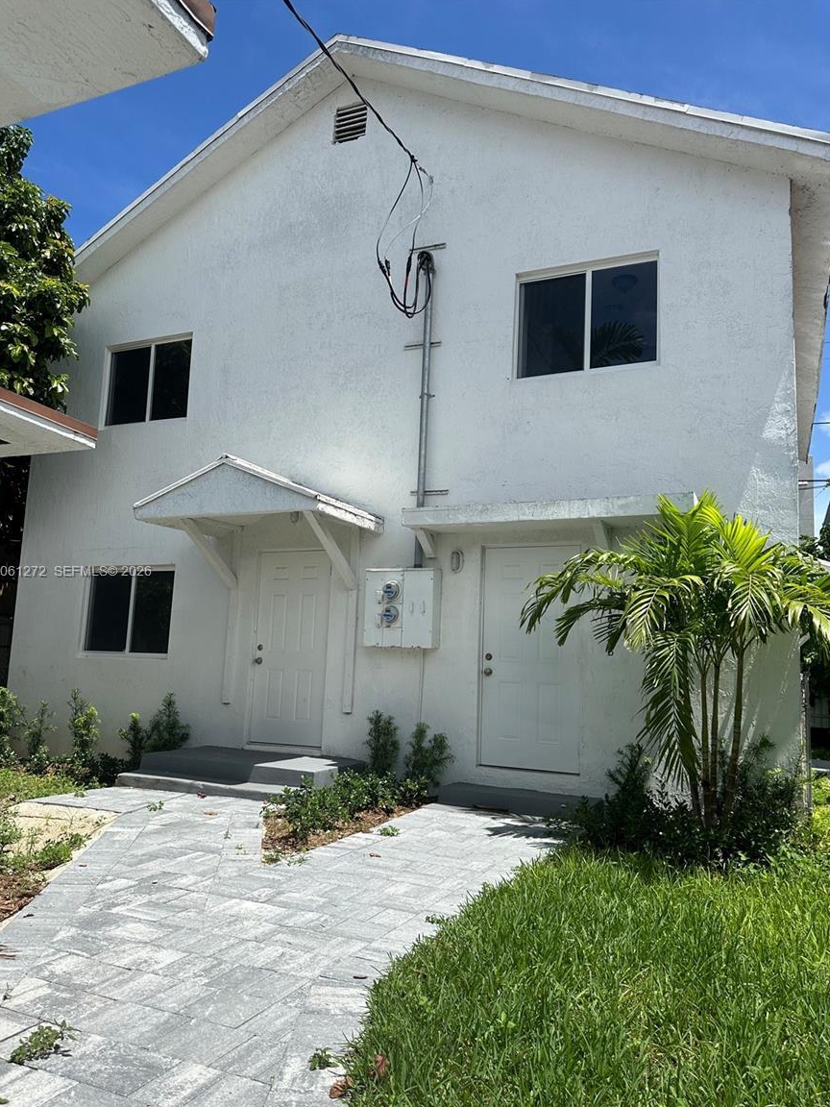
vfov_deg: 69.4
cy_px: 573
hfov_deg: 54.9
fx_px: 799
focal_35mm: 25
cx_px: 406
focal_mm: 6.86
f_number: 1.78
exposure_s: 1/6623
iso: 80
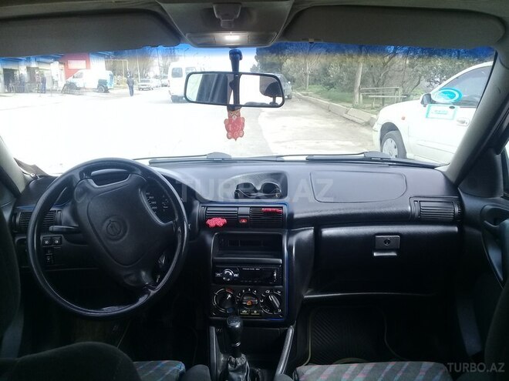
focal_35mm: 31
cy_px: 190
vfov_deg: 45.4
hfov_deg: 58.4
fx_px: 456
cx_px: 254
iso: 50
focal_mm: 3.3
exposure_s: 1/212
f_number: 2.2
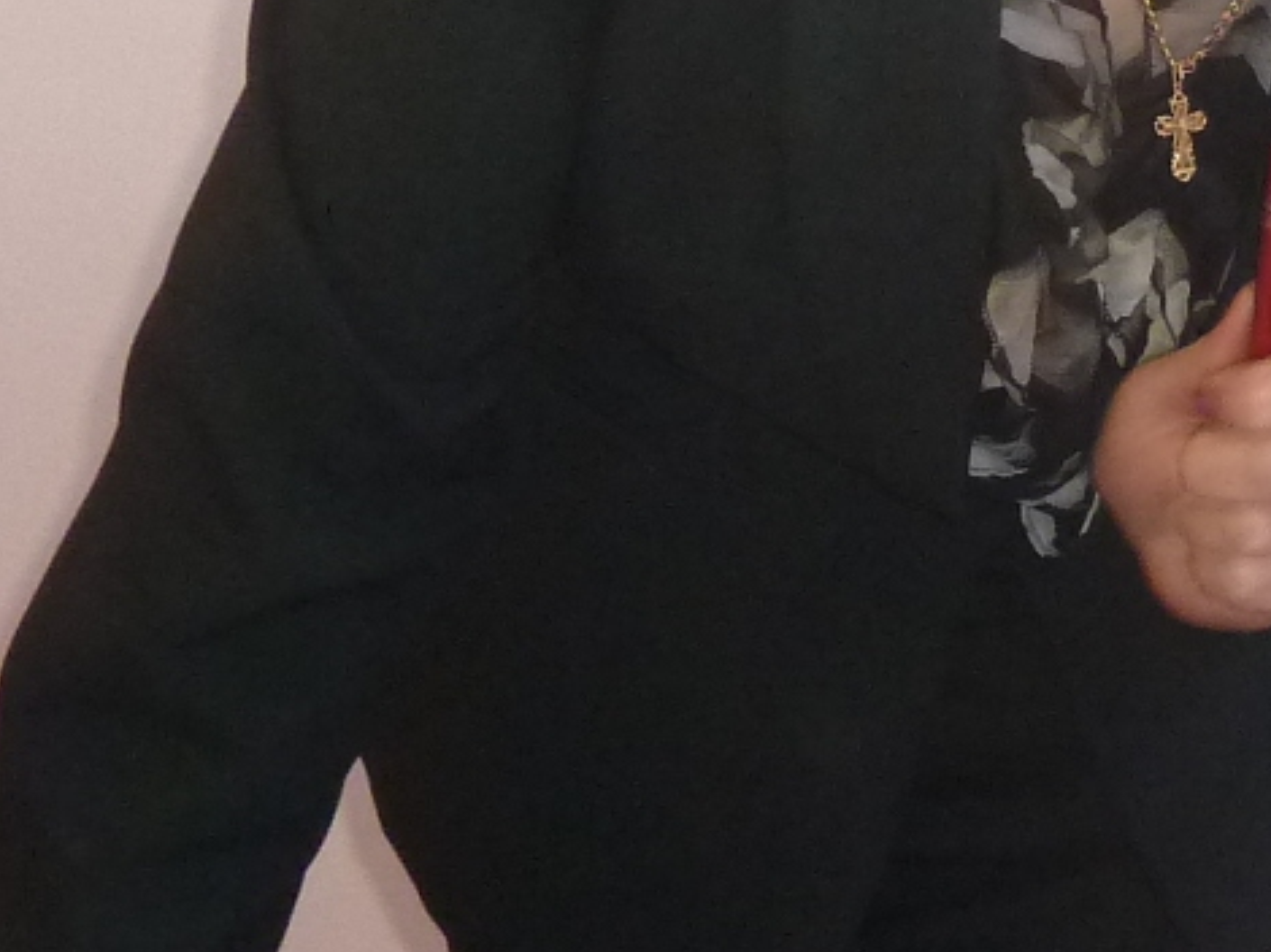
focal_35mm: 109
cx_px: 1766
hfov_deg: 16.8
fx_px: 4000
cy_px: 565
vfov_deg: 13.6
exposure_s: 1/30
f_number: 3.3
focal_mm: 4.1
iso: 250
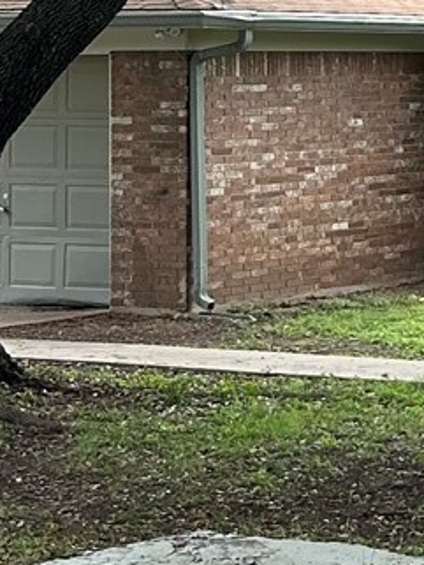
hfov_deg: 8.6
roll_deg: -0.7
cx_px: 735
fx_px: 2709
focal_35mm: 166
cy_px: 90
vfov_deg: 11.8
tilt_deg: +0.7
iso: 50
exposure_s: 1/588
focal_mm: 5.7
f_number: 1.5
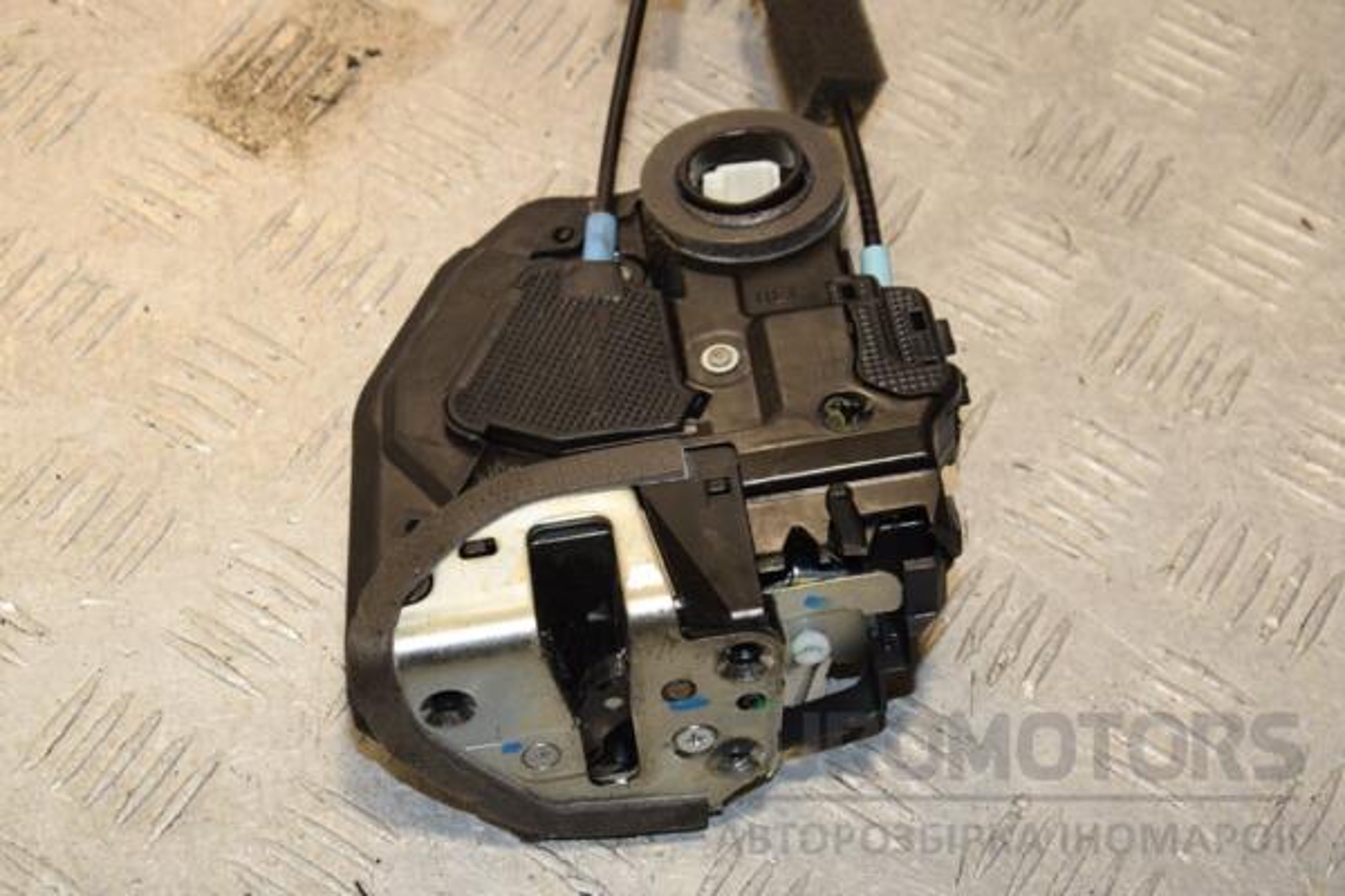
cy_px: 448
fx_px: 3250
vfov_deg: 15.7
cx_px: 672
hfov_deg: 23.4
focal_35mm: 87
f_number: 8
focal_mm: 58
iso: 800
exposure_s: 1/200
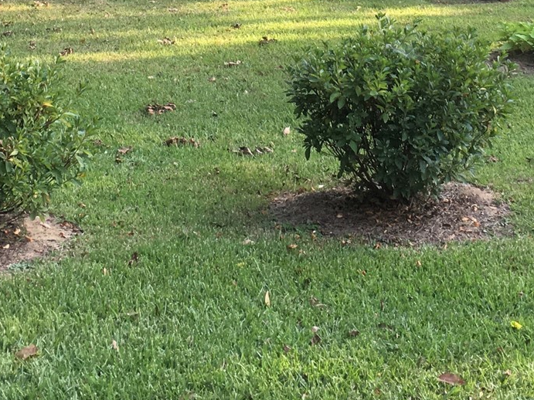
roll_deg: -0.7
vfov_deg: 16.0
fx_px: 1326
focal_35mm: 86
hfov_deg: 22.8
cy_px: -157
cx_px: 287
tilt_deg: -1.1
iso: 40
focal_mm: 4.15
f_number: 2.2
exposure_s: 1/120
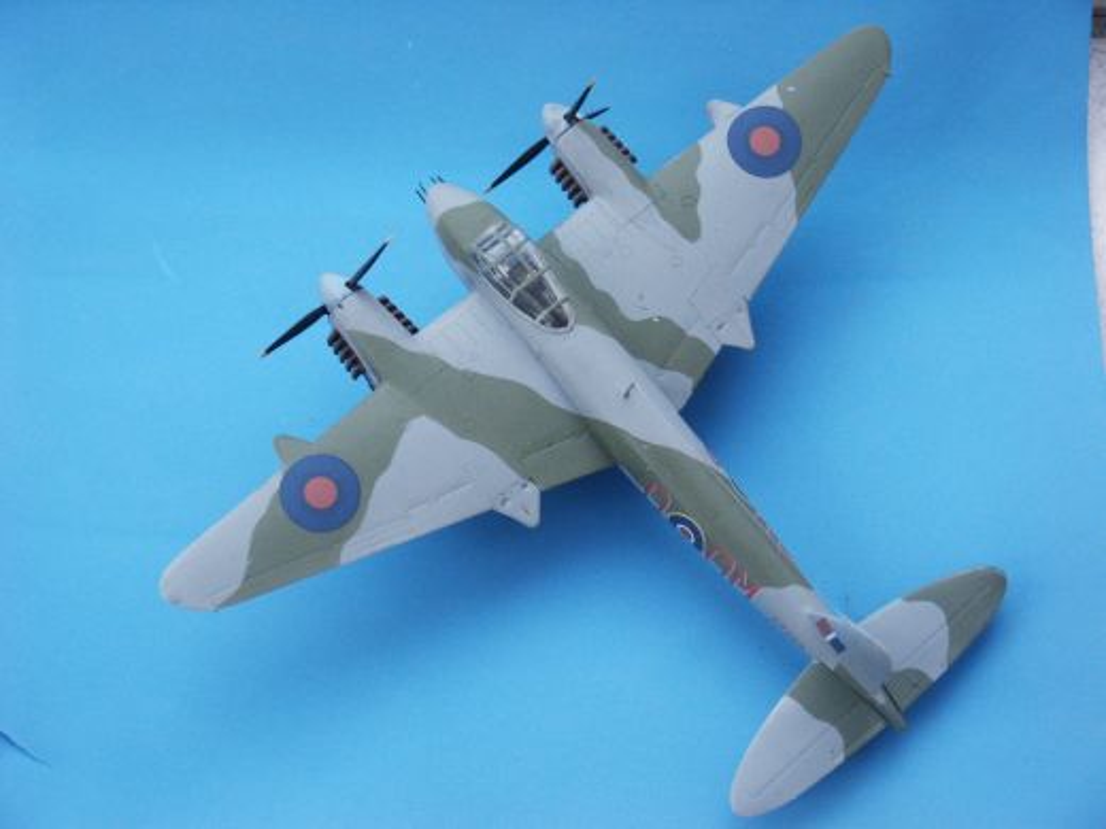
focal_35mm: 78
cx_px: 553
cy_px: 414
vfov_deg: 18.9
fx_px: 2492
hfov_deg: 25.0
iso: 200
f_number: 3.6
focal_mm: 15.54
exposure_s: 1/30
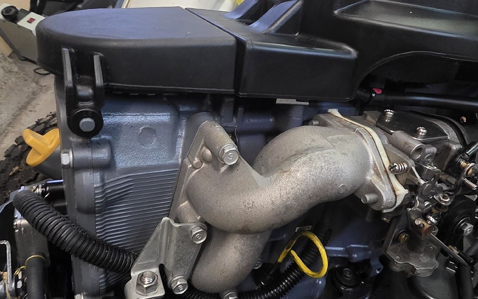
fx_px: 339
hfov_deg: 70.3
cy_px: 156
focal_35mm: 26
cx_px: 257
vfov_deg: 47.6
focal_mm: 2.2
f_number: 1.9
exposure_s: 1/50
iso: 640
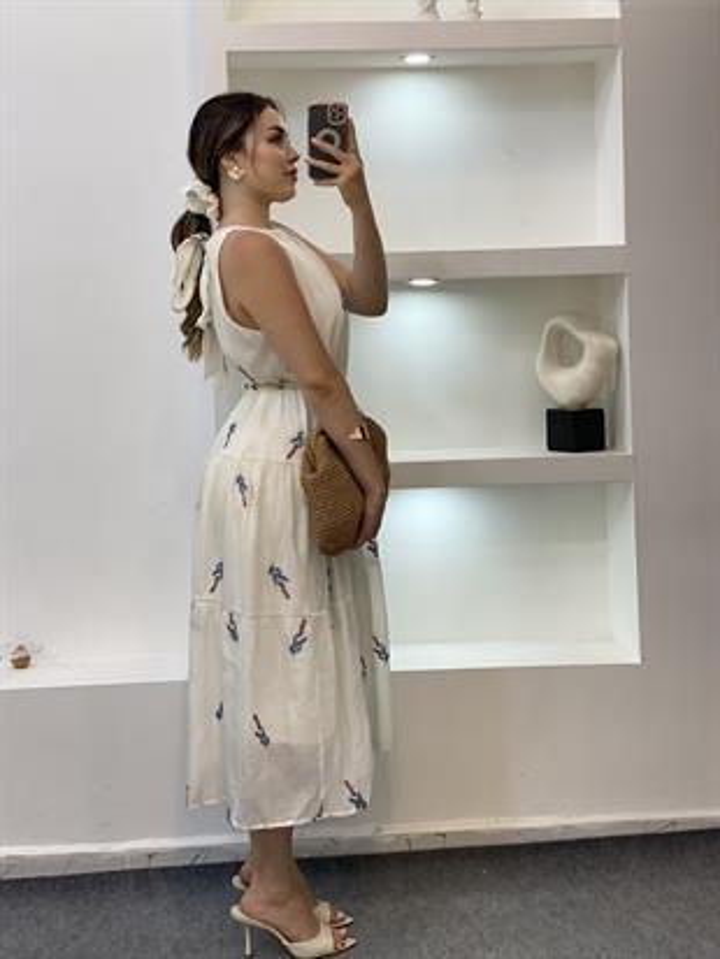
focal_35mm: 52
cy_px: 480
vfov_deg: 36.8
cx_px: 360
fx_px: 1441
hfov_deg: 28.0
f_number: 2
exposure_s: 1/100
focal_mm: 6
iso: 64
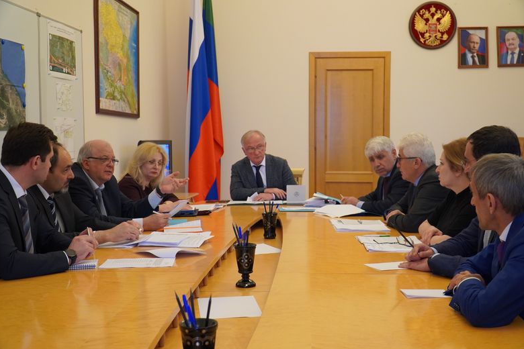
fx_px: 582
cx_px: 262
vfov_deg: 33.4
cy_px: 178
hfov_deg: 48.5
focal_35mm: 40
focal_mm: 26
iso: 1600
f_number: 4
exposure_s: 1/160
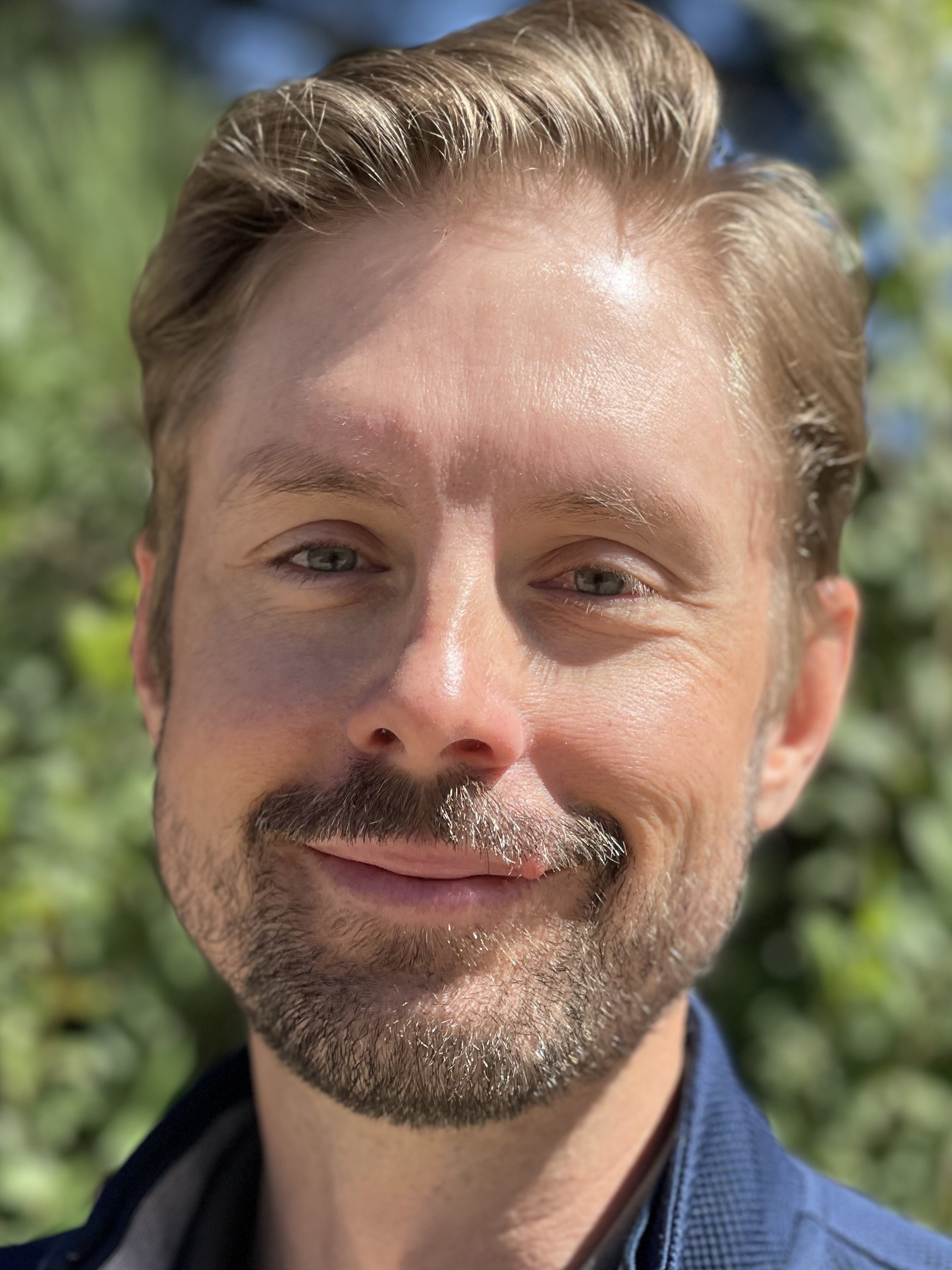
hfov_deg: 15.2
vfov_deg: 20.2
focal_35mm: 97
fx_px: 3557
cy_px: 815
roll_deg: -1.7
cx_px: 489
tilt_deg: +0.6
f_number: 2.2
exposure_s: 1/1309
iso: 32
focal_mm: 7.5
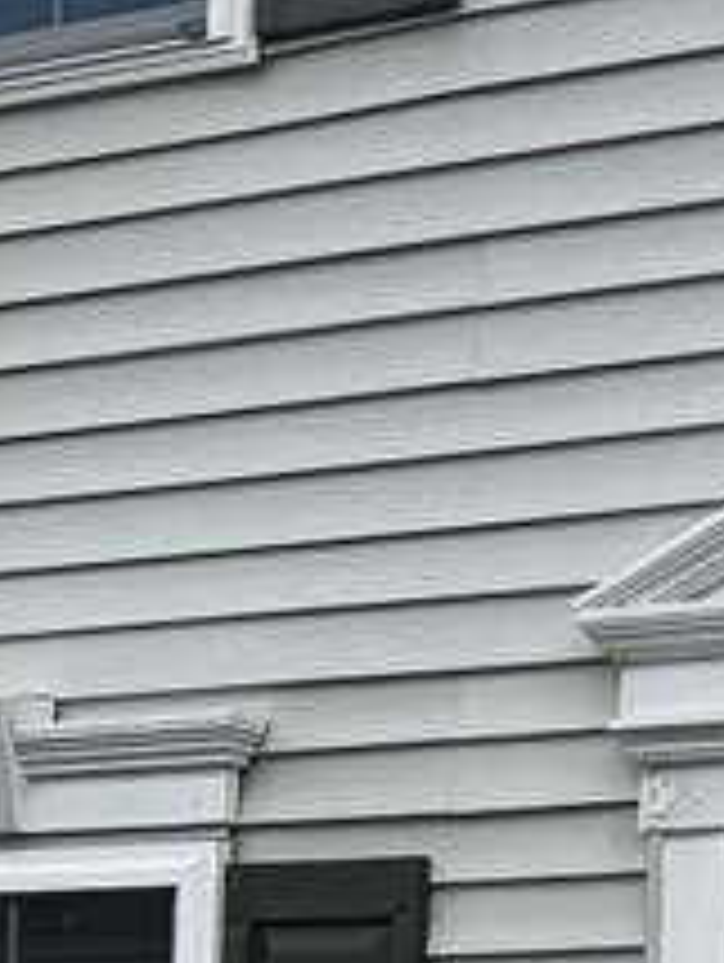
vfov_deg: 10.3
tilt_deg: -6.7
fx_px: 4787
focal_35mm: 172
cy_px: 2084
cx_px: 603
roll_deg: -2.4
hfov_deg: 8.6
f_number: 1.78
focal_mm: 6.76
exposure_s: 1/1215
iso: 80
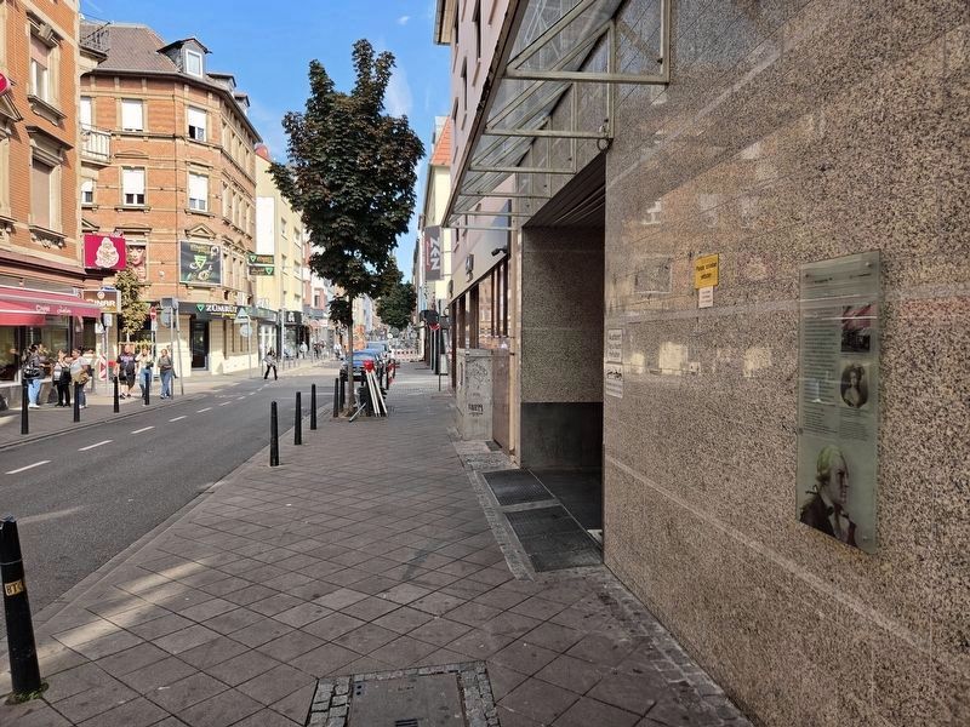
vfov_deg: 58.9
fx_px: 644
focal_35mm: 23
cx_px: 485
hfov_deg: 73.9
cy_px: 364
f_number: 1.8
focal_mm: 5.4
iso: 80
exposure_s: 1/2321
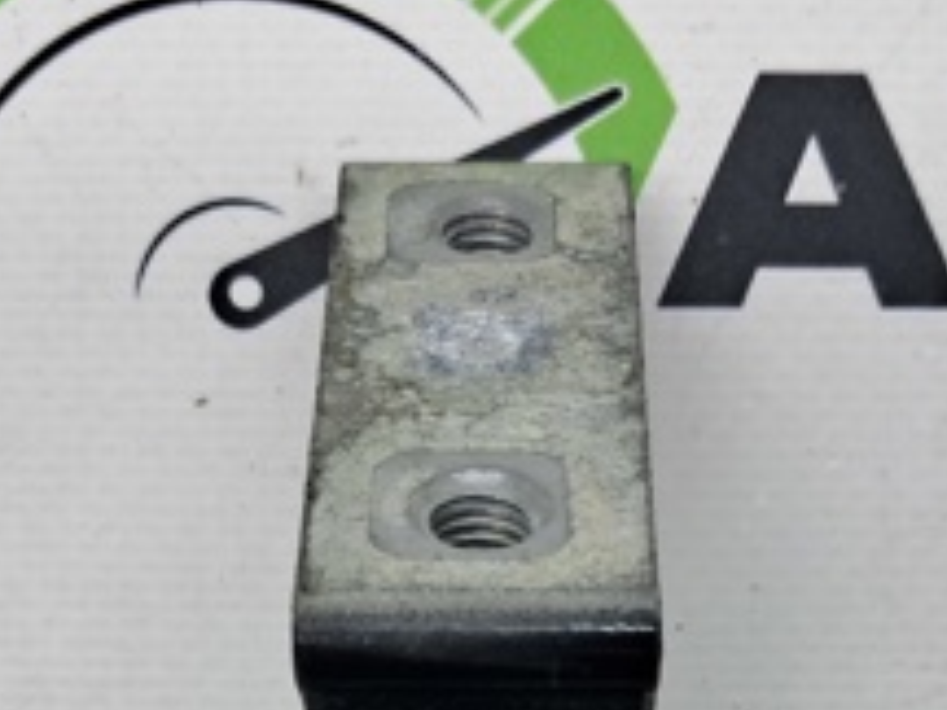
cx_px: 561
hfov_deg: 24.4
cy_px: 1001
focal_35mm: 80
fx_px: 2189
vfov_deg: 17.0
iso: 50
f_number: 1.8
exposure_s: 1/100
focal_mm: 4
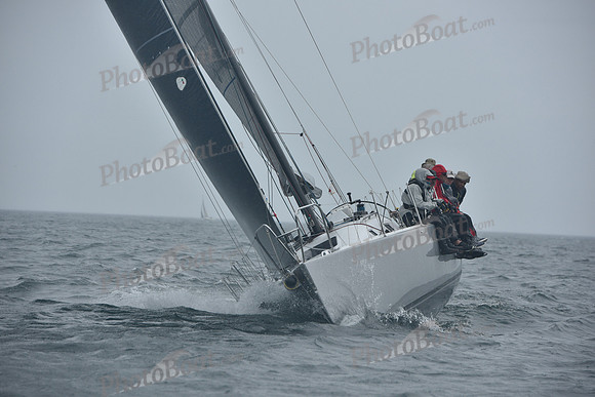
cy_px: 198
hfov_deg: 10.3
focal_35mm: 200
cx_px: 298
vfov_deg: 6.9
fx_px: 3306
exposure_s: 1/1000
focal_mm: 200
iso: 320
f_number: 7.1
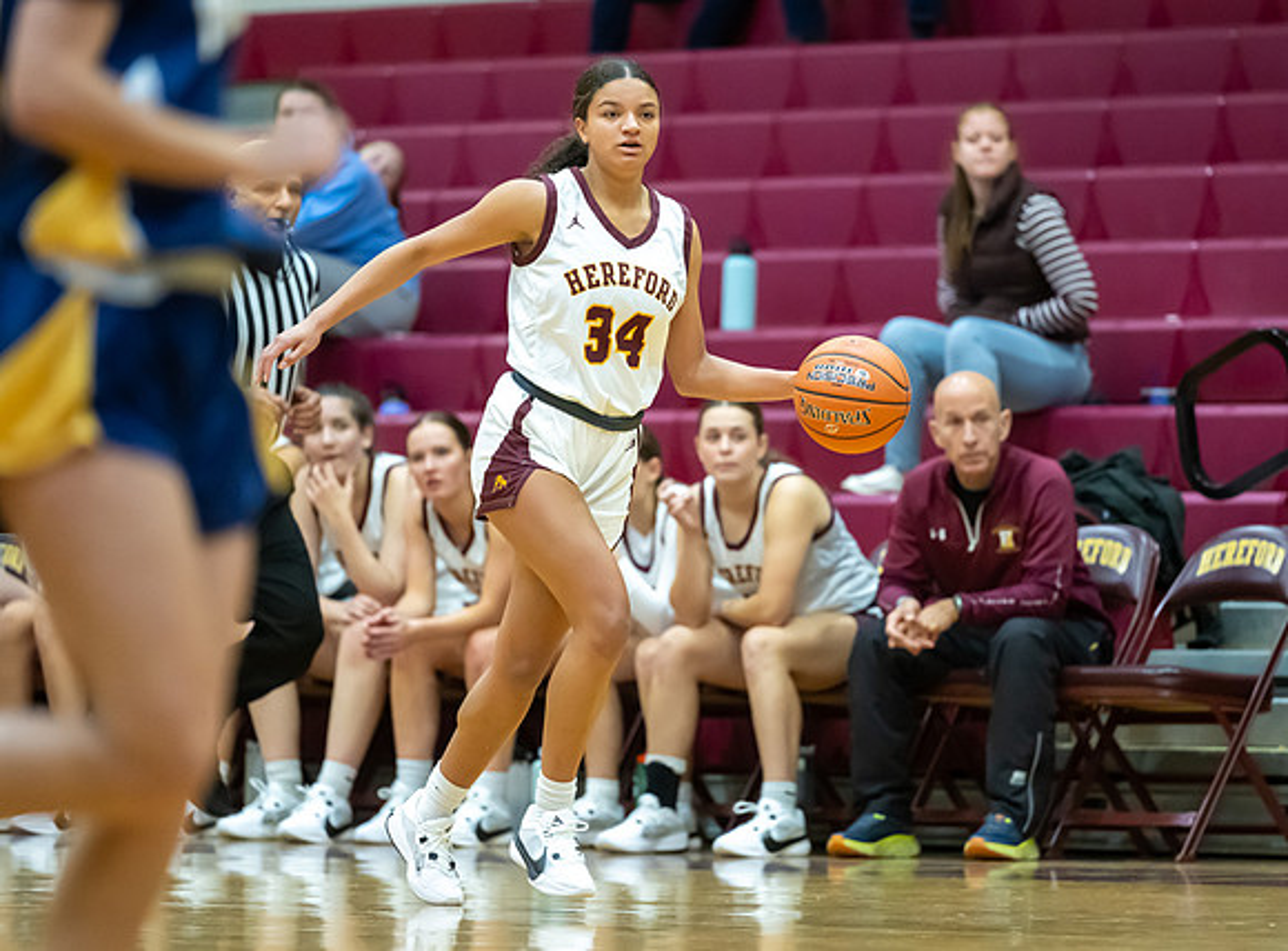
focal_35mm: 286
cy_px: 403
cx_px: 720
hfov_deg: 7.0
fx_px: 10582
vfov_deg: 5.1
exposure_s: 1/800
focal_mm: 200
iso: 7200
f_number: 2.8
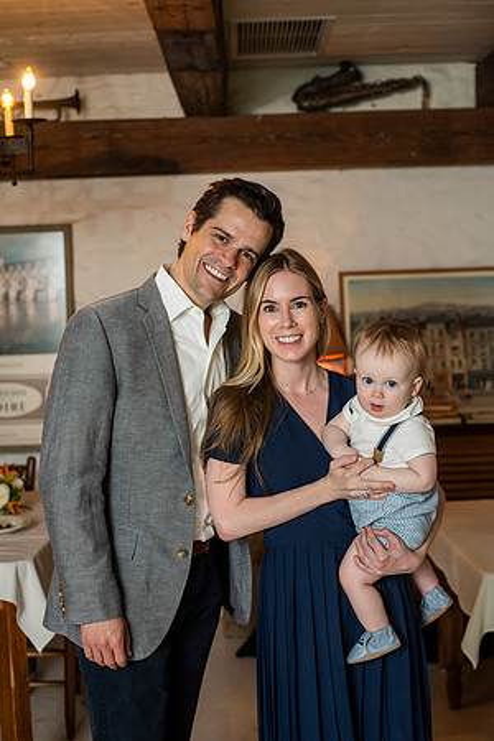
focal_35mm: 50
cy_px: 370
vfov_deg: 39.6
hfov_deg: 27.0
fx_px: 1029
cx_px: 247
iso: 500
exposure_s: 1/80
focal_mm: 50
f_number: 3.5
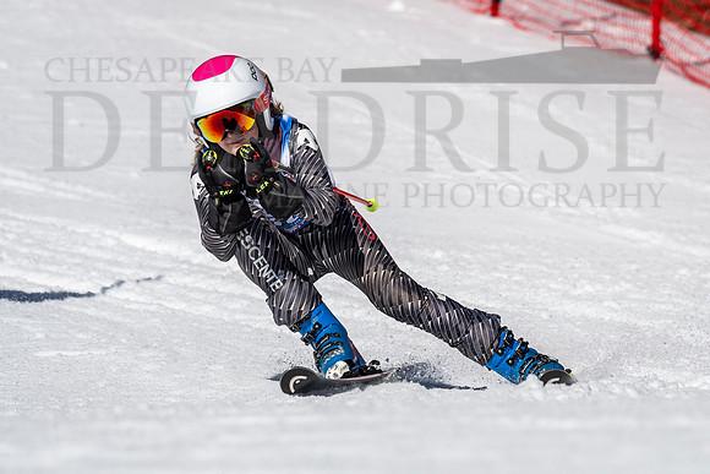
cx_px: 422
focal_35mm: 713
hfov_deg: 2.9
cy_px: 254
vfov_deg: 1.9
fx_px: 14066
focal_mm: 400
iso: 200
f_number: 8
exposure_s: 1/2000
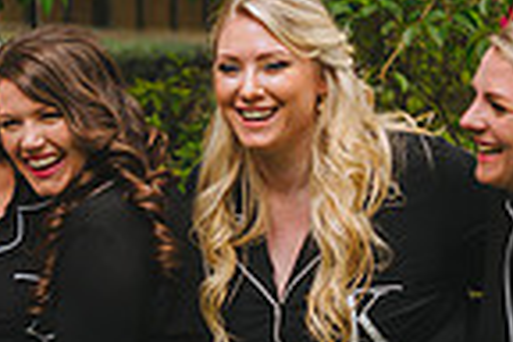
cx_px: -271
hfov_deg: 9.5
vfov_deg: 6.5
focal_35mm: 211
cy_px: 306
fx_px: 3007
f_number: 3.2
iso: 1250
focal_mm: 50
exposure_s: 1/2000
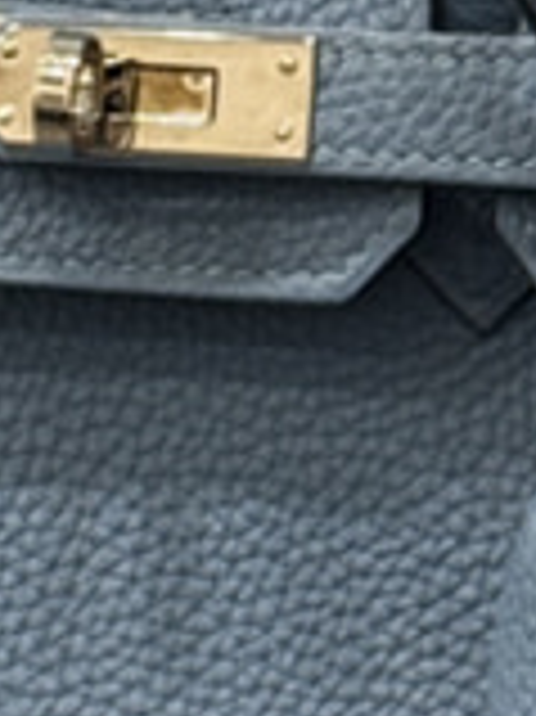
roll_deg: +2.3
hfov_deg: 4.8
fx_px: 6388
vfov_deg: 6.4
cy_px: 59
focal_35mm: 309
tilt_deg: -18.4
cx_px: 239
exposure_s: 1/60
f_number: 1.78
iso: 250
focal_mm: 6.76
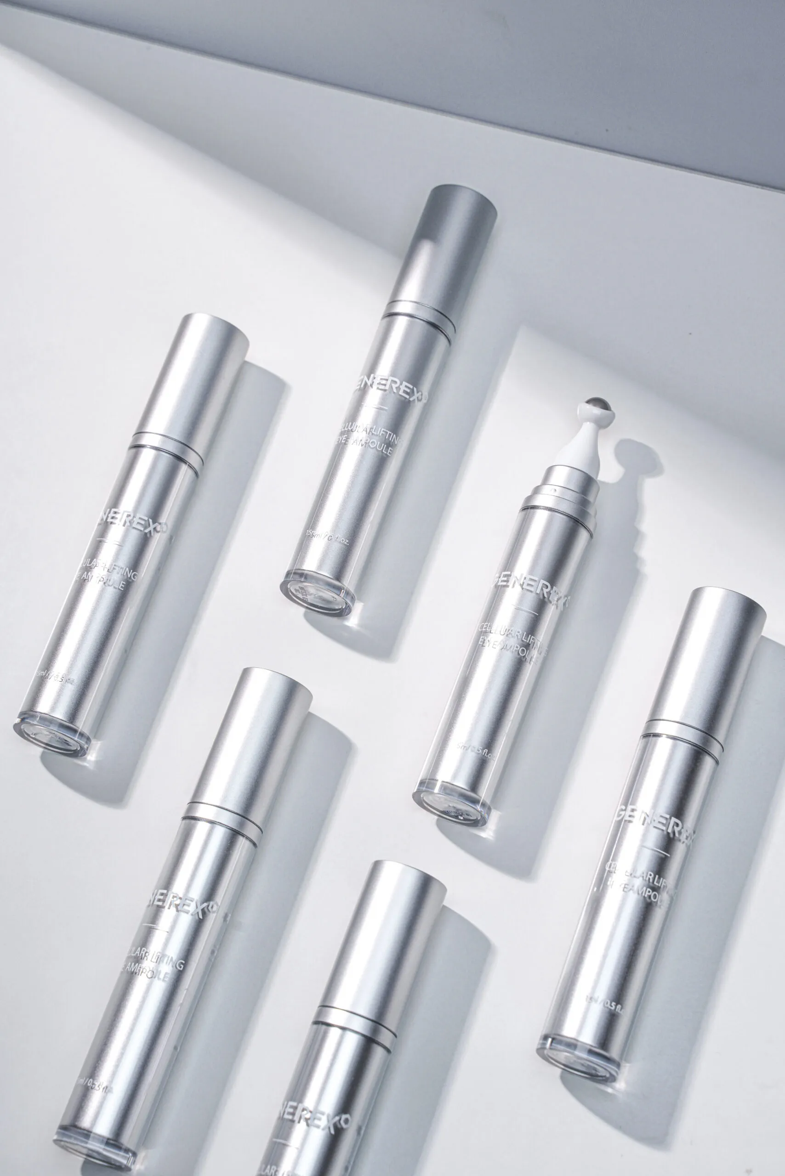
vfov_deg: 27.0
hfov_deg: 18.2
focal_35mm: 75
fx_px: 2452
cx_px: 392
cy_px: 588
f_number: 10
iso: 125
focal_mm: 75
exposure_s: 1/125
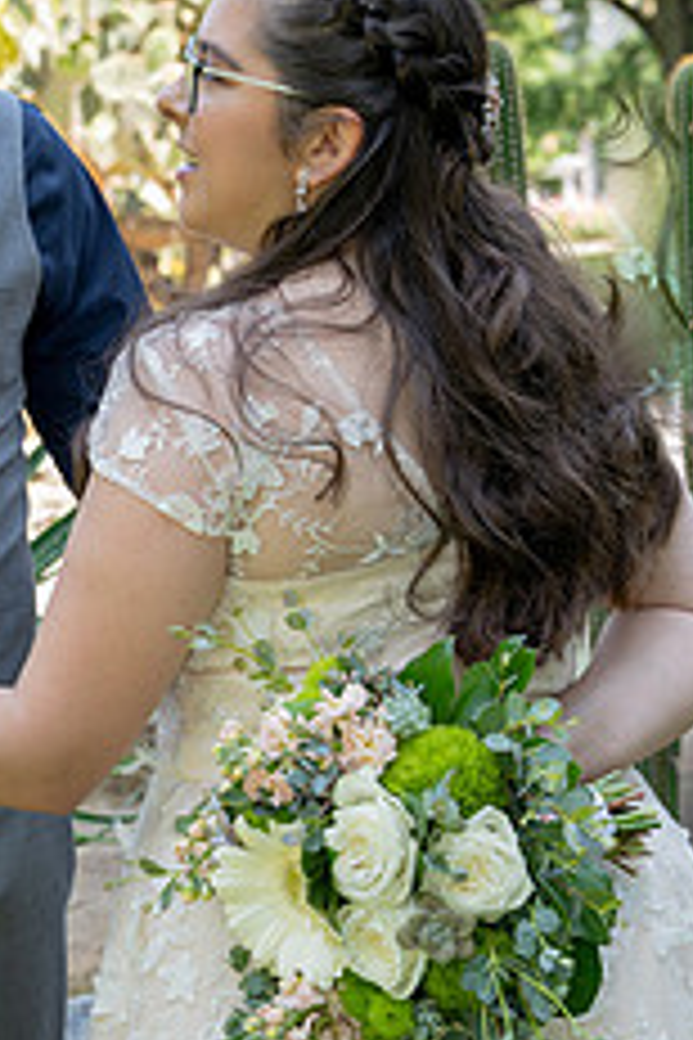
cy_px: 486
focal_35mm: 76
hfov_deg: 17.7
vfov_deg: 26.6
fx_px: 2194
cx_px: 58
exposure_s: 1/250
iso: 250
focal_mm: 39
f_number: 4
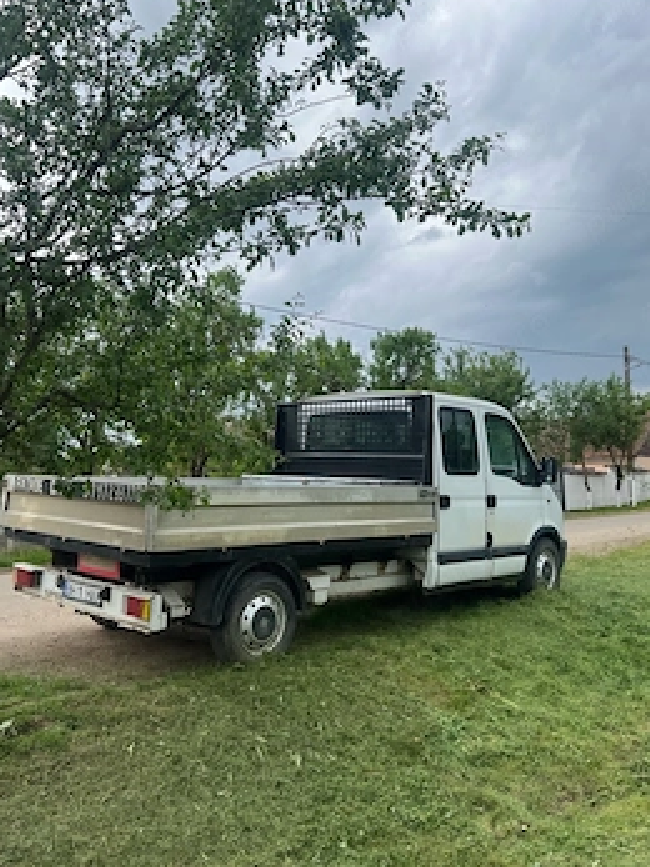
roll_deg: +1.2
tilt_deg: +5.3
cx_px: 325
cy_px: 402
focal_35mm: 30
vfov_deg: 59.9
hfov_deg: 46.8
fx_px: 752
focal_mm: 5.7
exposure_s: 1/2457
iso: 50
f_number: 1.5
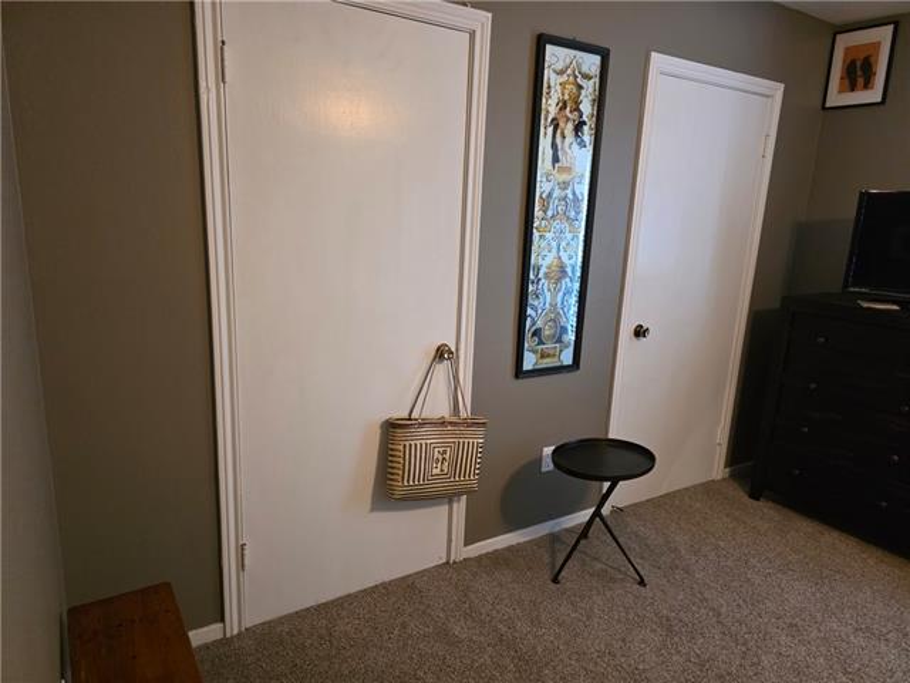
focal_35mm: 23
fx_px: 605
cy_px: 342
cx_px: 455
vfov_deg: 58.9
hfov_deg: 73.9
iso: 1250
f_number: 1.7
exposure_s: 1/120
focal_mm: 6.3
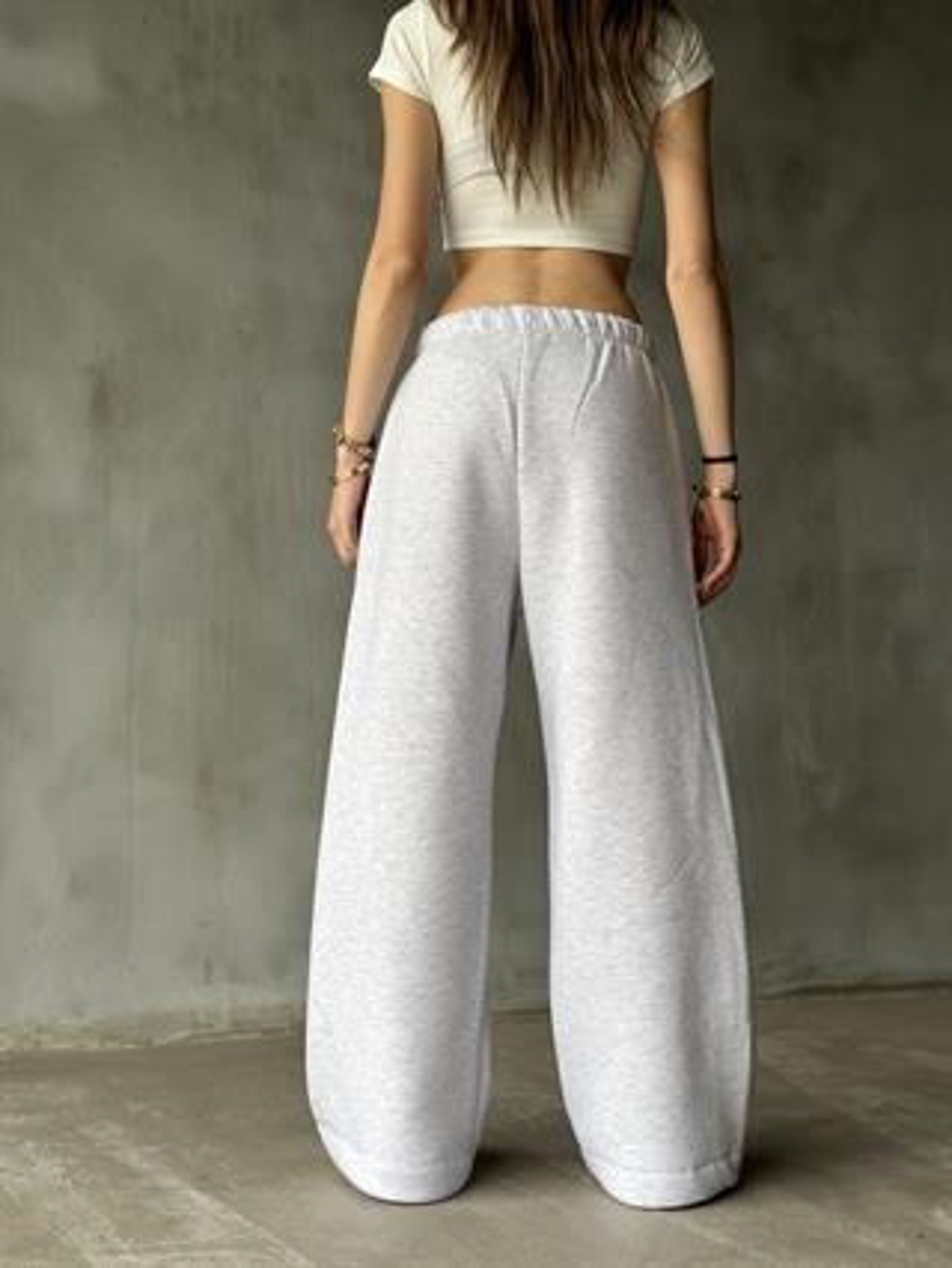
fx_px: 1758
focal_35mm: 48
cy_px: 634
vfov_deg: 39.6
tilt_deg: +2.5
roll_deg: -1.3
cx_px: 476
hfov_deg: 30.3
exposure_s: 1/121
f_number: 1.78
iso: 125
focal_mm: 6.86
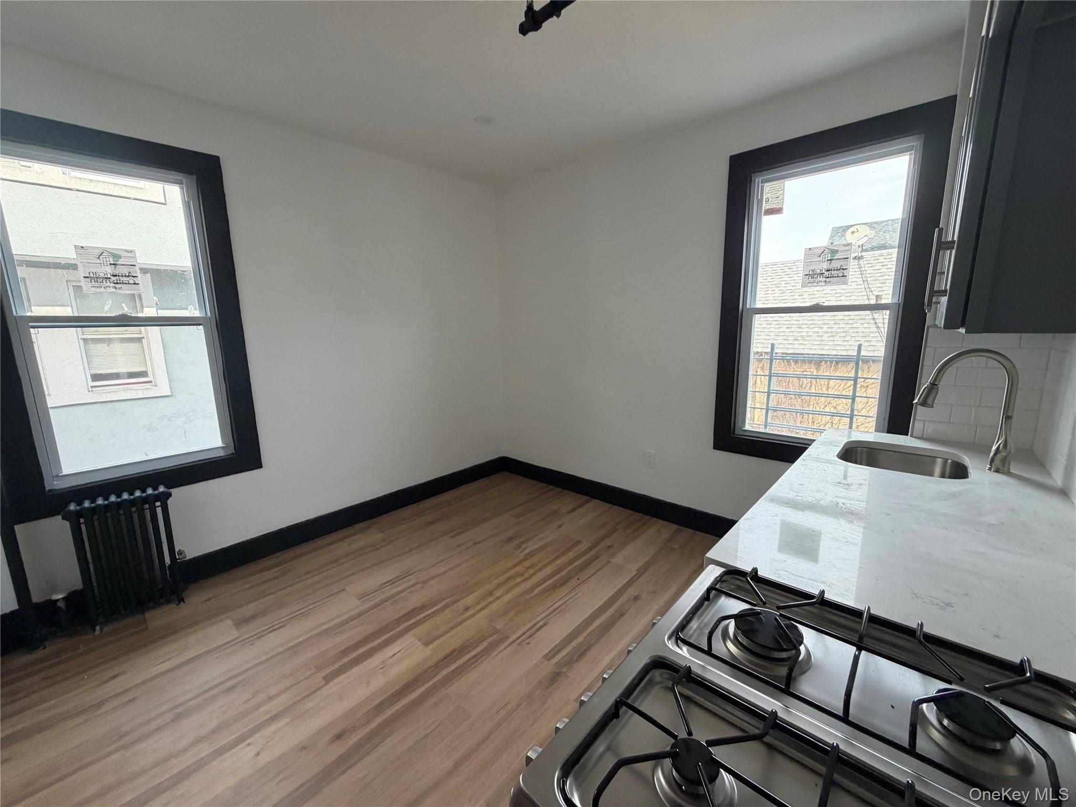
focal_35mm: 14
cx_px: 538
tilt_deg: -10.6
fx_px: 435
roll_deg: +0.7
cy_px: 404
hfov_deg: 102.1
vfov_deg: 85.7
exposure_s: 1/121
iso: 200
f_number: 2.2
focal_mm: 2.22
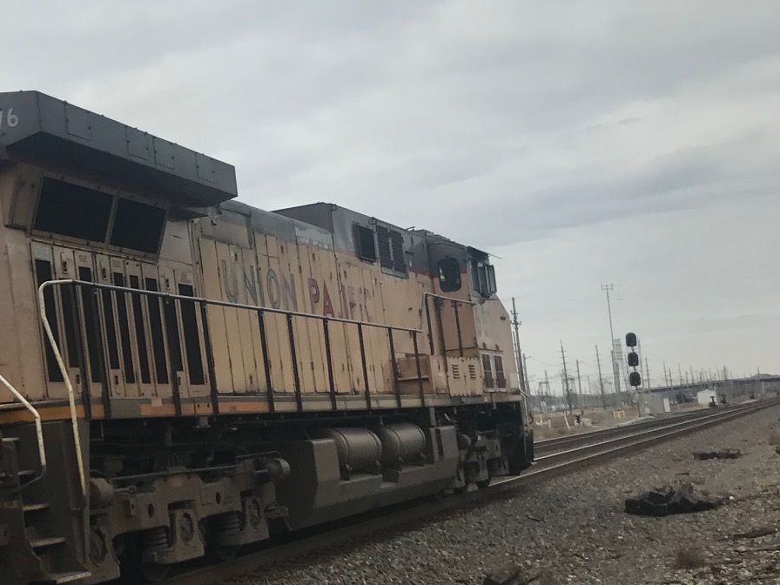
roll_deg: +4.7
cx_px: -64
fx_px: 1420
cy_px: 376
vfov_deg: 23.2
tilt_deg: +8.8
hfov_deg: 28.1
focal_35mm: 63
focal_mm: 3.99
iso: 20
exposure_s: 1/1227
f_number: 1.8
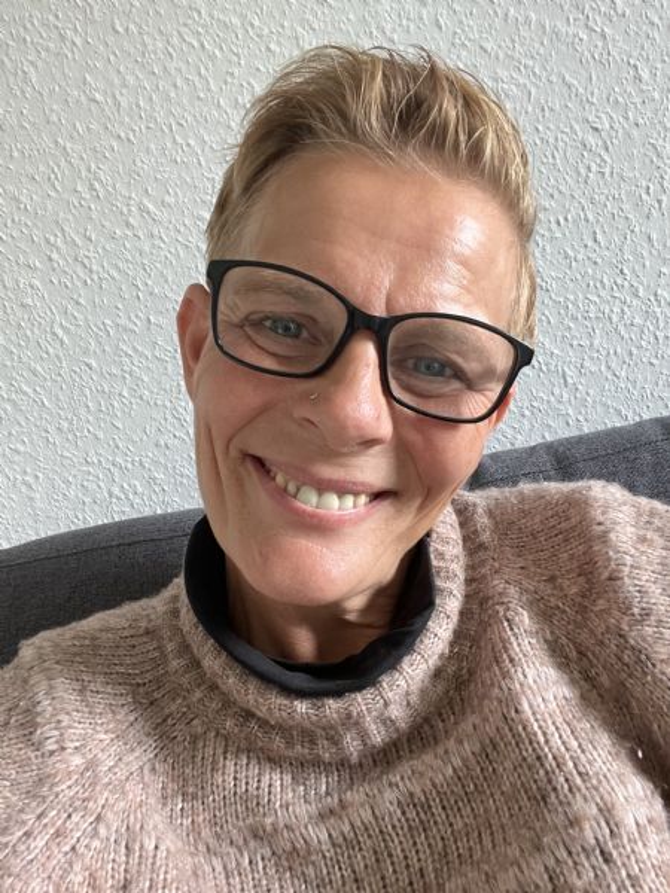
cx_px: 335
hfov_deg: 46.8
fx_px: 774
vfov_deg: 60.0
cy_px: 446
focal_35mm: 30
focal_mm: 2.71
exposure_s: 1/60
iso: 200
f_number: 2.2
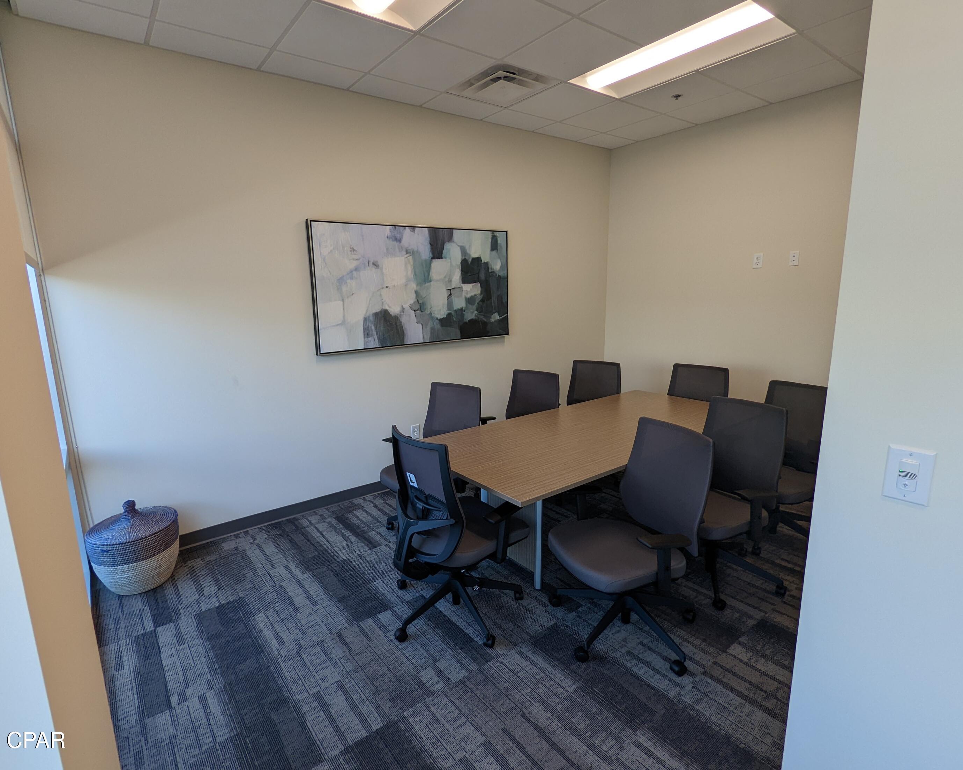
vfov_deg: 77.0
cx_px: 457
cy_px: 383
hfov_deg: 89.6
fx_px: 485
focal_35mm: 17
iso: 65
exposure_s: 1/120
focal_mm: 2.35
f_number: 2.2
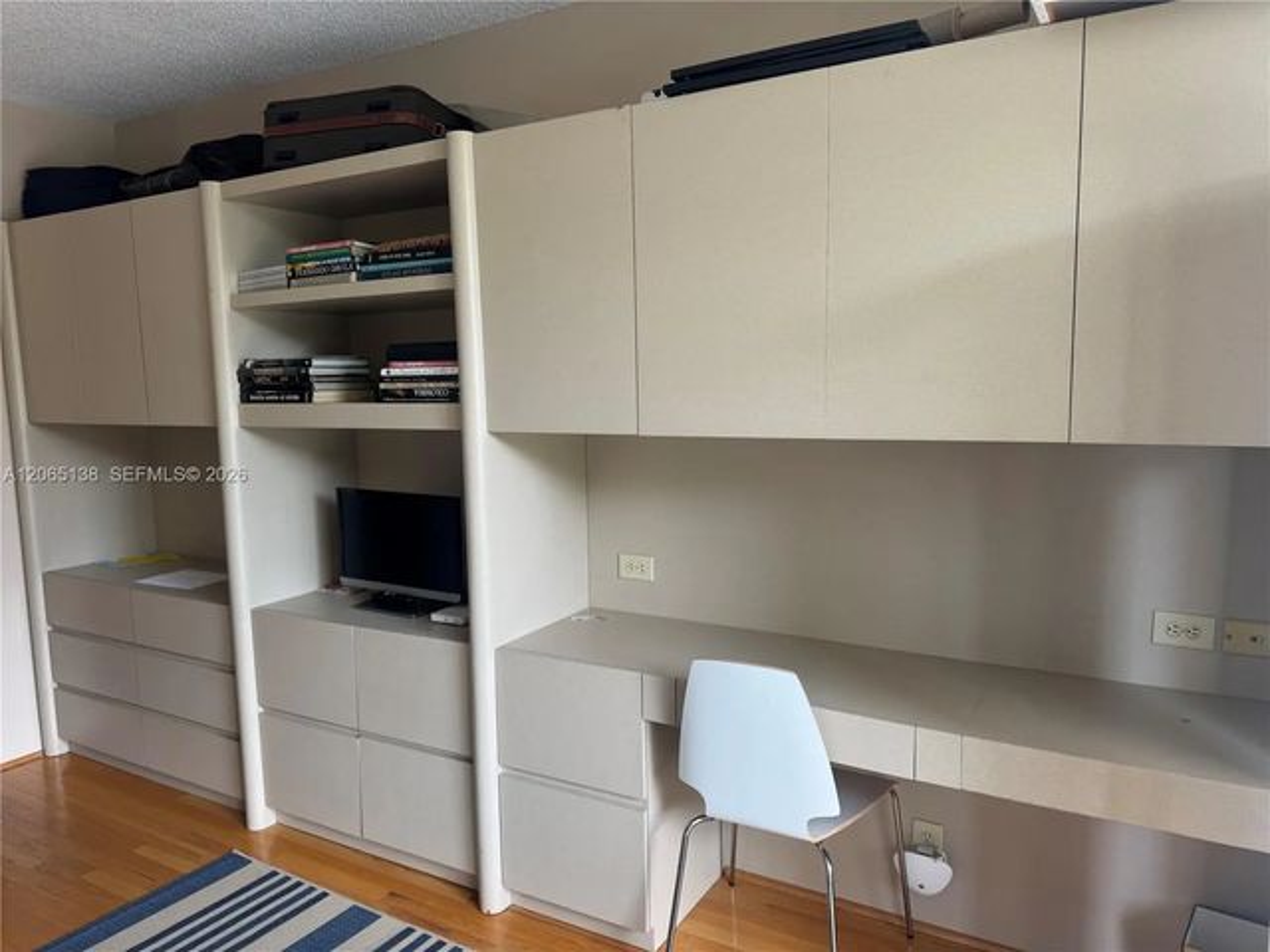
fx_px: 881
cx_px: 635
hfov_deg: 71.6
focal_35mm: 24
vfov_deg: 56.8
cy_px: 476
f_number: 1.78
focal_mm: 6.76
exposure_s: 1/131
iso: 50
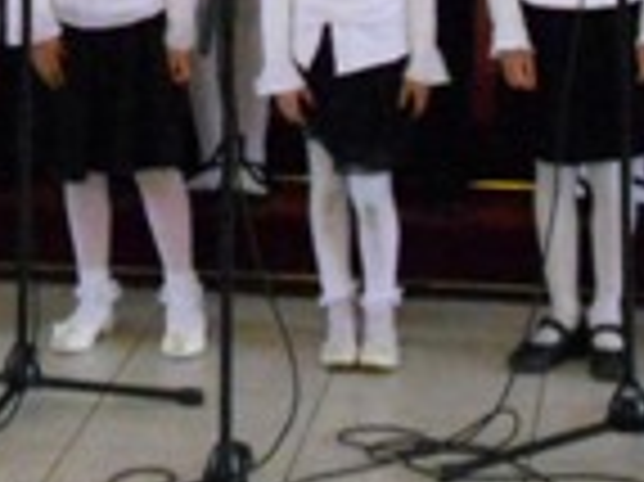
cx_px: 189
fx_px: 3160
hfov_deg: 11.6
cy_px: -414
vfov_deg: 8.4
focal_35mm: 170
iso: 800
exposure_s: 1/20
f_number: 3.9
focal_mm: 6.9
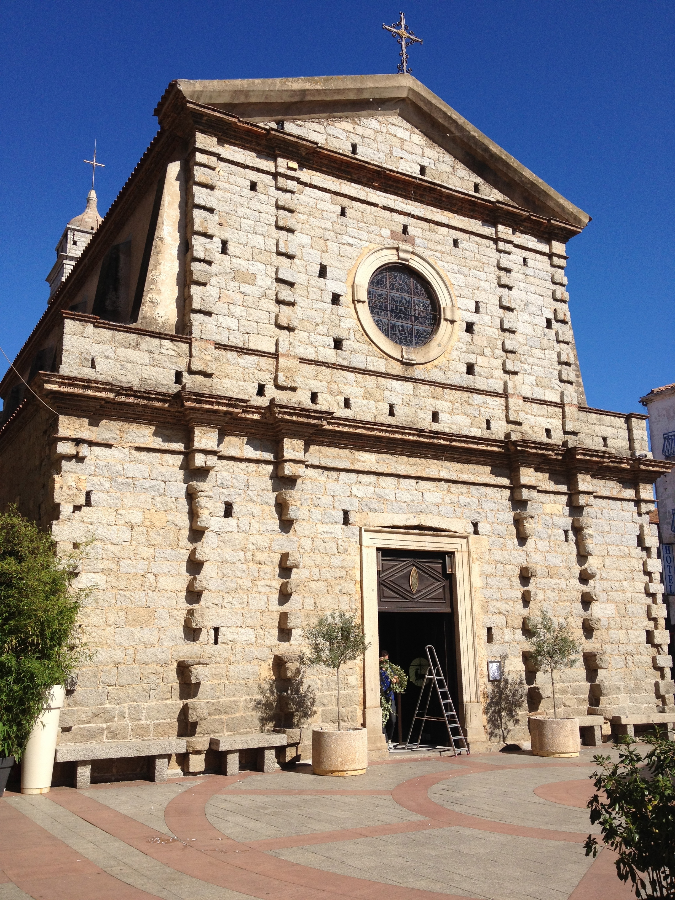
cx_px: 338
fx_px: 910
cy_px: 450
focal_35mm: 35
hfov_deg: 40.7
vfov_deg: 52.6
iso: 64
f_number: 2.4
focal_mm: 4.28
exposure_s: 1/2208
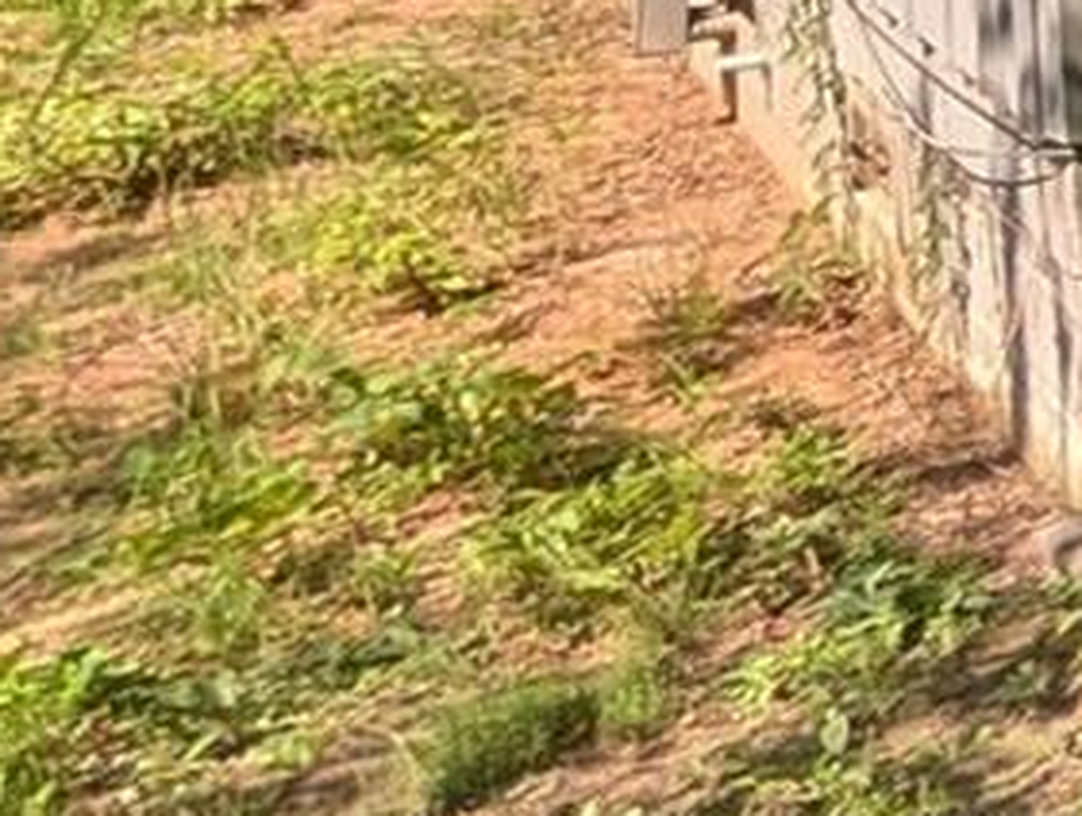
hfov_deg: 11.8
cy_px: -574
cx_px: 3173
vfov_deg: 15.1
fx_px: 2725
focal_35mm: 87
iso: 52
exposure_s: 1/1462
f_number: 1.7
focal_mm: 2.02
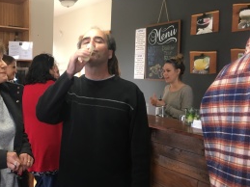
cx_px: 81
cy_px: 90
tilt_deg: -2.5
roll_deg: -1.1
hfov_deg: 45.0
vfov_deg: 35.1
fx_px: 296
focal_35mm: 41
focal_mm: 4.15
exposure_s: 1/30
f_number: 2.2
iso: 100
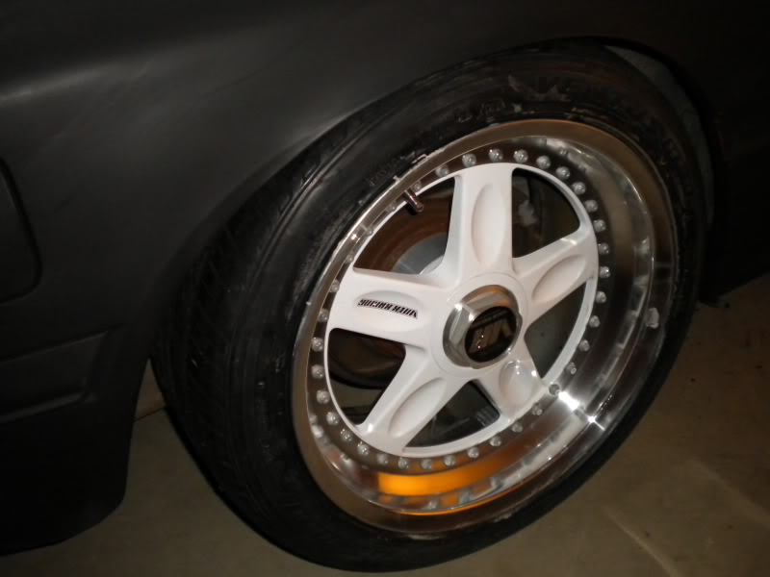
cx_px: 385
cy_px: 288
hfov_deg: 45.8
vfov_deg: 35.1
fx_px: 912
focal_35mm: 41
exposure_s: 1/30
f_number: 3.5
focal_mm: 7.4
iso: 400
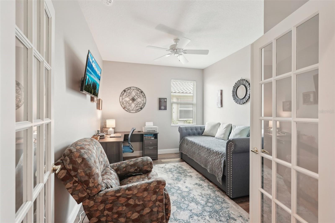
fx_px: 149
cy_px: 112
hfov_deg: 96.7
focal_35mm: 16
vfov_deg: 73.7
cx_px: 168
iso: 400
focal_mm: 16
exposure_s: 1/5
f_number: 8
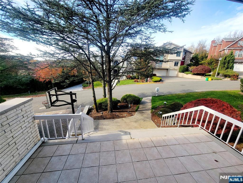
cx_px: 122
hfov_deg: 106.2
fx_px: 91
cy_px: 92
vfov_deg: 89.9
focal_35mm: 13
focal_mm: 2.2
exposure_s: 1/625
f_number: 2.2
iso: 50
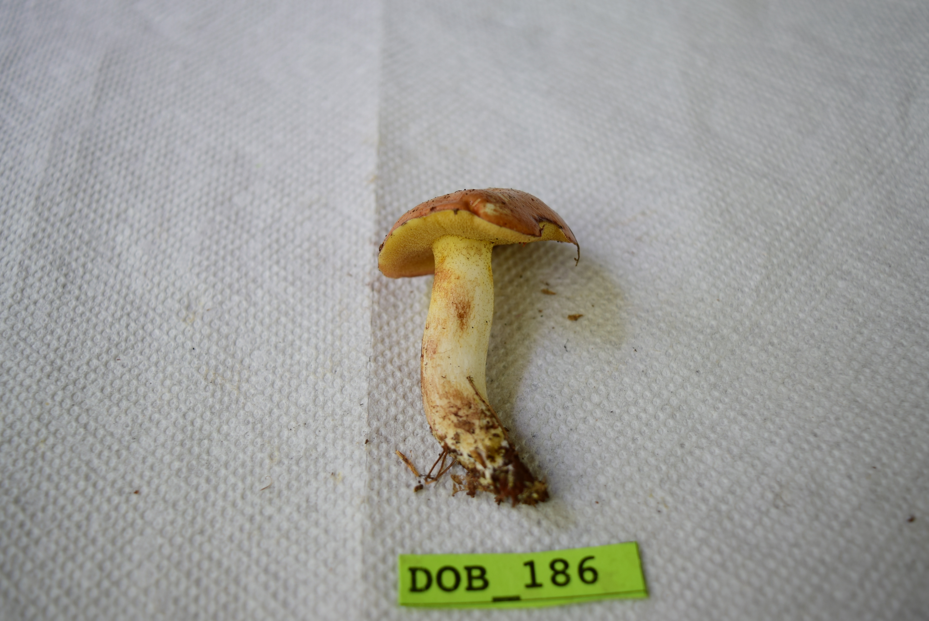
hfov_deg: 51.2
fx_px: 968
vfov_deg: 35.6
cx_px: 464
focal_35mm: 38
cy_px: 310
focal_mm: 25
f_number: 4
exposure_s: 1/50
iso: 100
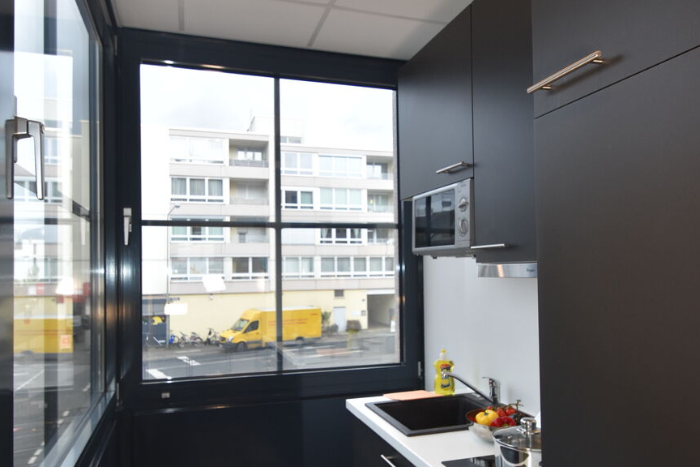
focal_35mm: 20
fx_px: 389
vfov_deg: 61.9
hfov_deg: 84.0
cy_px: 241
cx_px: 339
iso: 500
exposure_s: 1/125
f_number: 5.6
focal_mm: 12
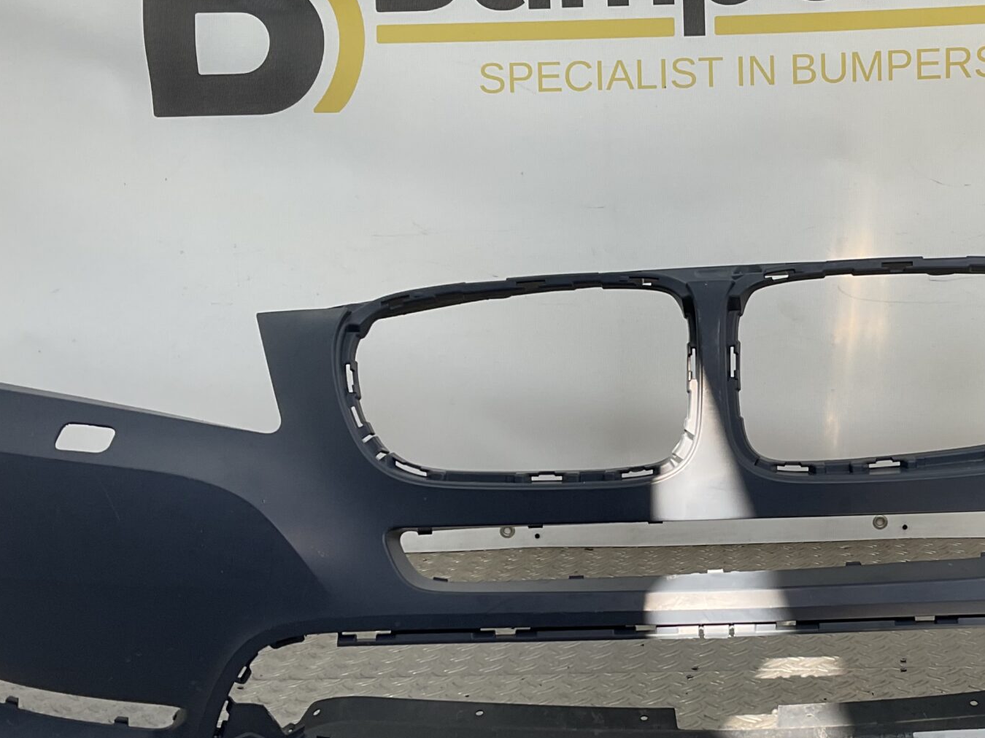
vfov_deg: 26.5
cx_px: 732
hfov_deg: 34.3
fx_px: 1565
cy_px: 422
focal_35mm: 55
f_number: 1.8
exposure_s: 1/186
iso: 16
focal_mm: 3
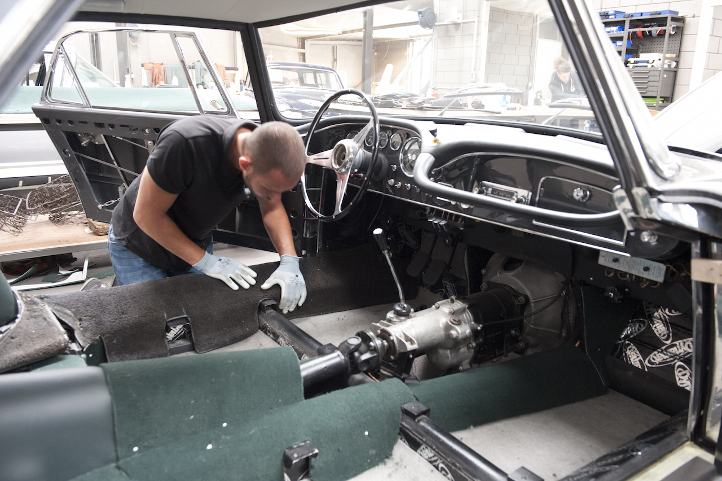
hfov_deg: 63.7
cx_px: 361
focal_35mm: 29
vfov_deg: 44.9
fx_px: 581
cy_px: 240
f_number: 4.5
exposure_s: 1/40
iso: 3200
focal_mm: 29
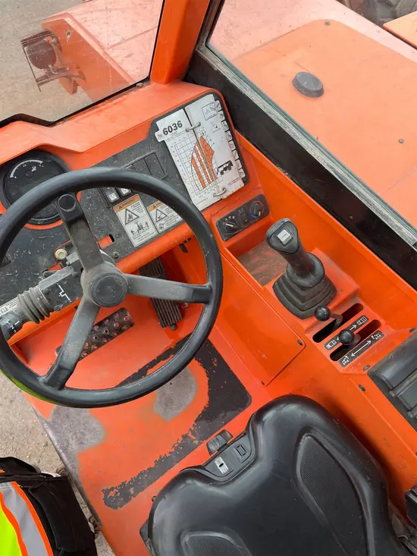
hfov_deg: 53.1
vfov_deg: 67.3
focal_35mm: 26
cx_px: 208
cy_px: 278
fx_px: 417
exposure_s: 1/406
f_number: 1.6
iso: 50
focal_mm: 5.1
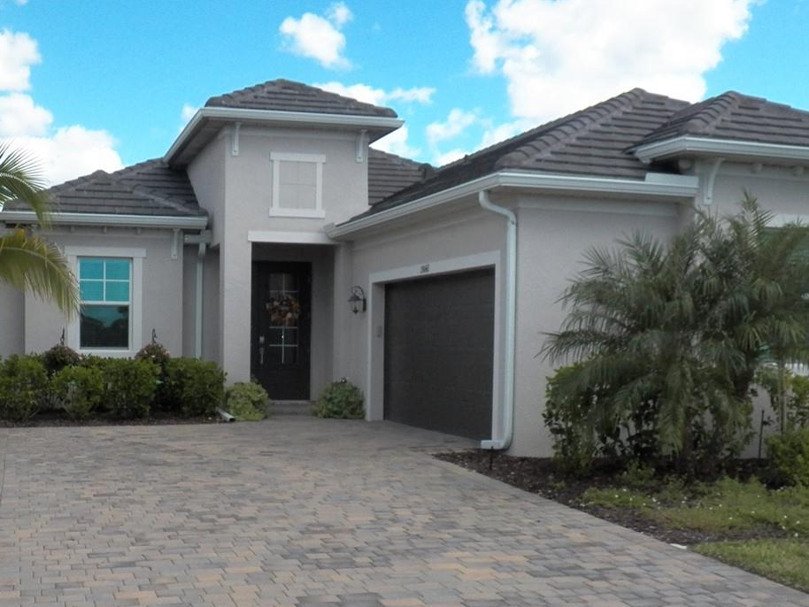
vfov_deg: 29.4
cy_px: 433
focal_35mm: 49
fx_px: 1145
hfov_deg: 38.8
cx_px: 333
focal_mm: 4.9
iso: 125
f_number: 4
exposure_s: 1/1000
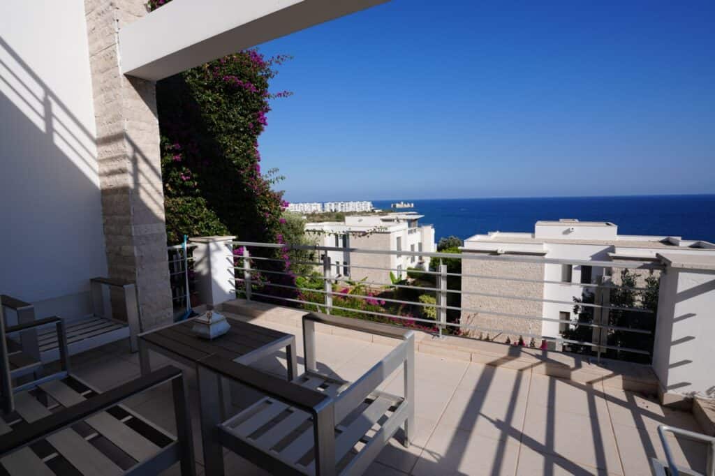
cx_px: 358
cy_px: 238
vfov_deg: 70.4
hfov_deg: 93.3
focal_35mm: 17
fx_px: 338
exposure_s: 1/250
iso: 100
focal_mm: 17
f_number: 10
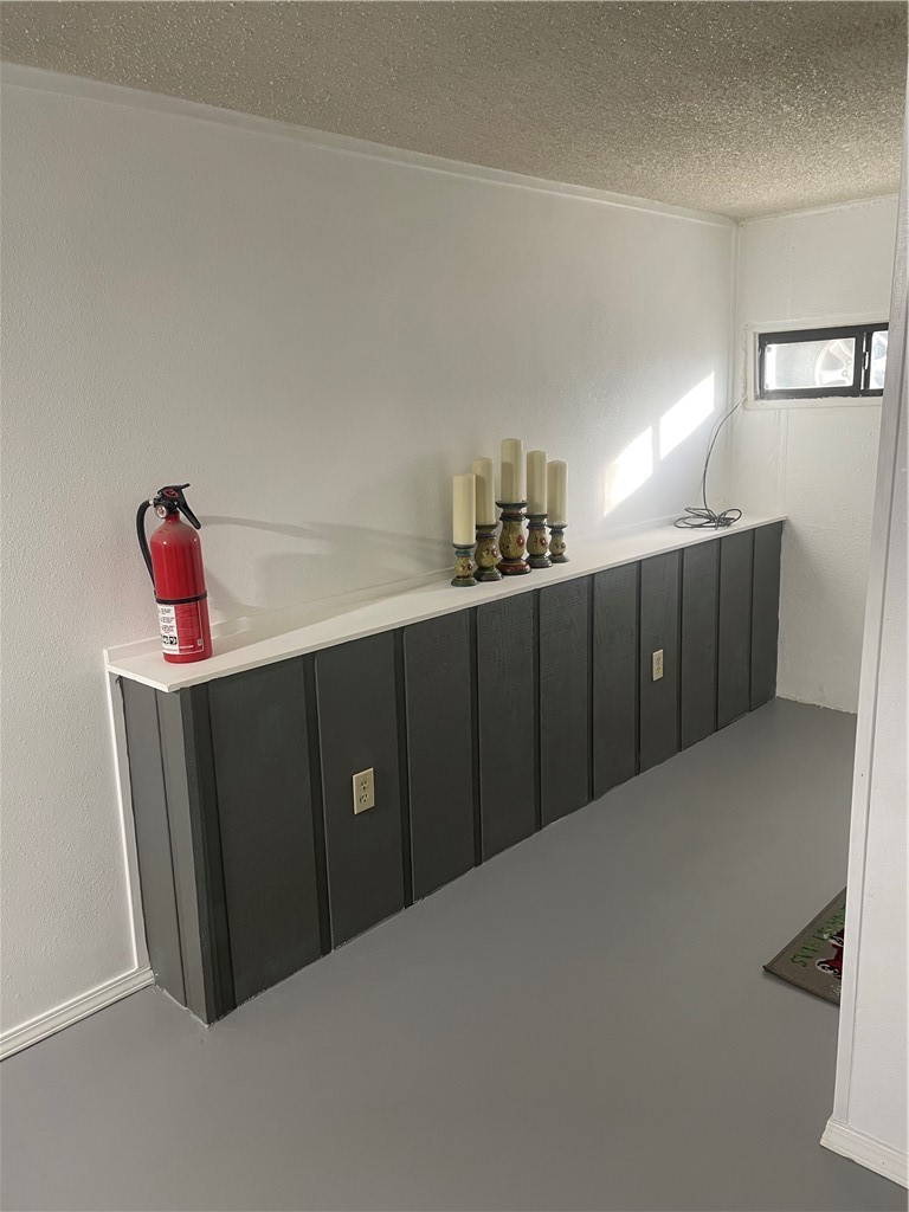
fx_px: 910
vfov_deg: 67.3
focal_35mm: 26
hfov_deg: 53.1
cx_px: 454
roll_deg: +2.7
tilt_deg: -12.3
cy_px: 606
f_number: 1.6
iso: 100
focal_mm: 4.2
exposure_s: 1/60
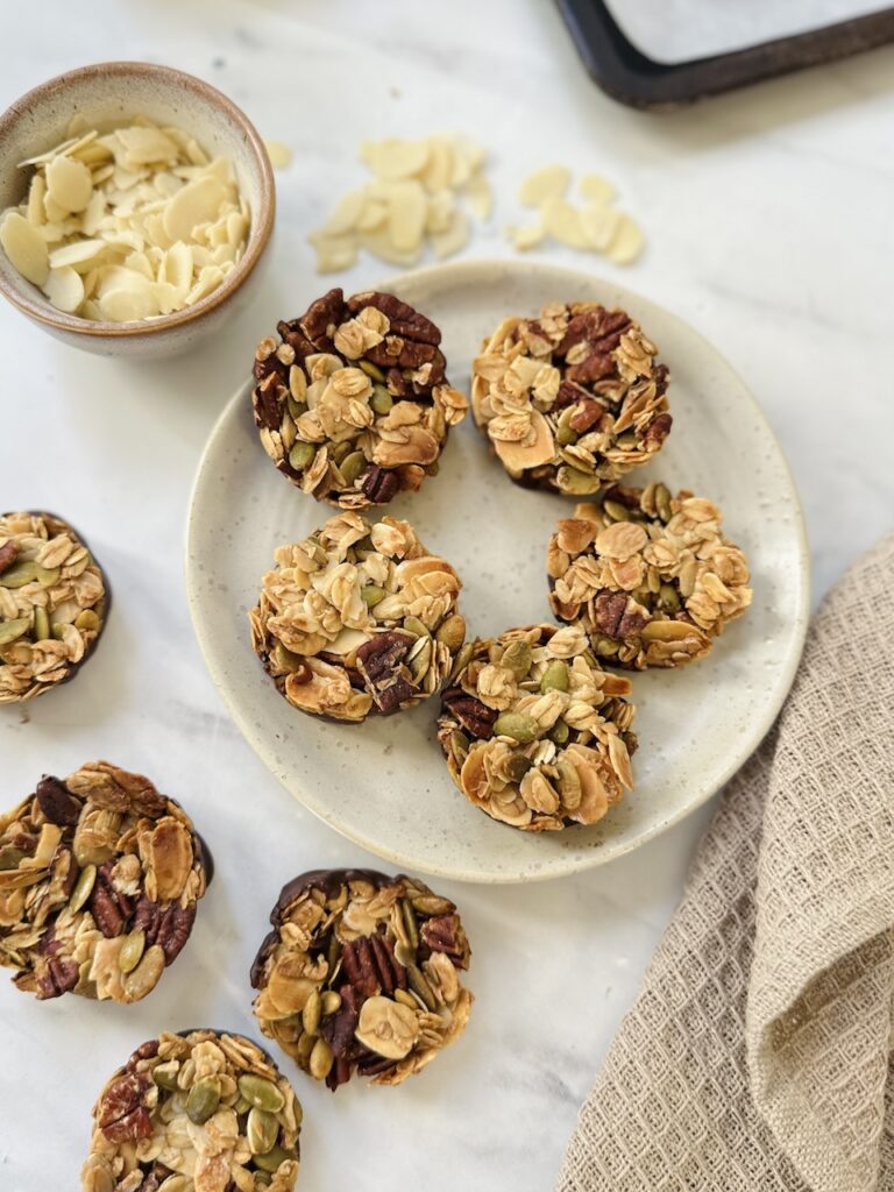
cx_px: 447
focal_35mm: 24
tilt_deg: -78.5
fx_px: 826
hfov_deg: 56.8
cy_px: 596
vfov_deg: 71.6
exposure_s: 1/121
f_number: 1.78
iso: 160
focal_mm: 6.86
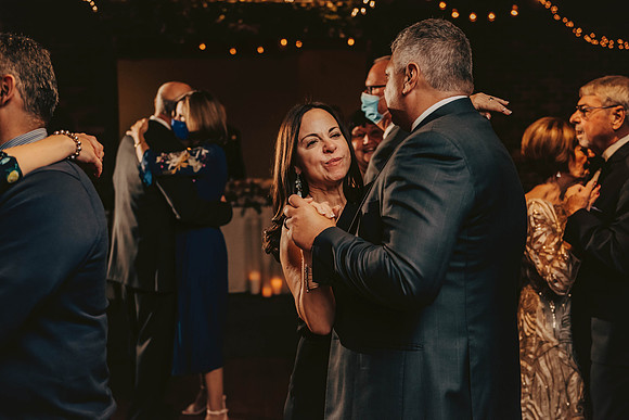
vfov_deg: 24.6
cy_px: 210
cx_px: 314
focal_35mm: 55
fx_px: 961
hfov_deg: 36.2
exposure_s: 1/200
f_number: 3.2
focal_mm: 55
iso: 2000
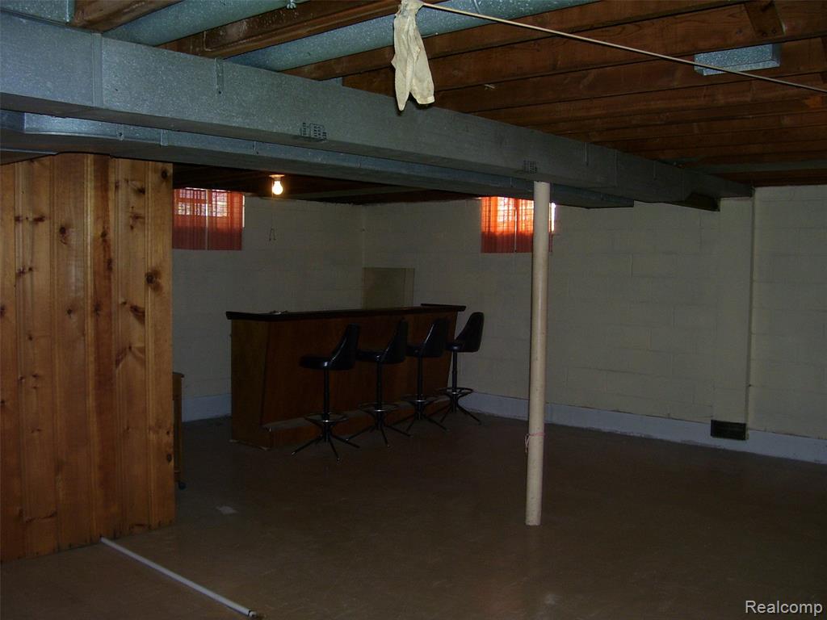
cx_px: 414
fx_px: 812
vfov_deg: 41.8
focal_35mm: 34
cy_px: 310
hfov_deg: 54.0
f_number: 2.7
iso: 125
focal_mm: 5.6
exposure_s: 1/60
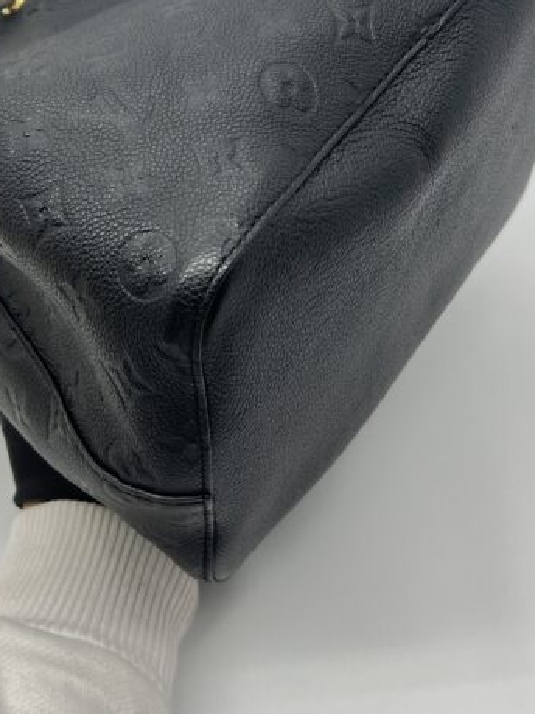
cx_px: 154
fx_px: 1196
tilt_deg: -37.1
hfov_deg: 25.0
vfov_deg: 32.5
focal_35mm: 58
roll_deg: +8.8
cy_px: 160
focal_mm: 5.7
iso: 40
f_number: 1.5
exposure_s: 1/100
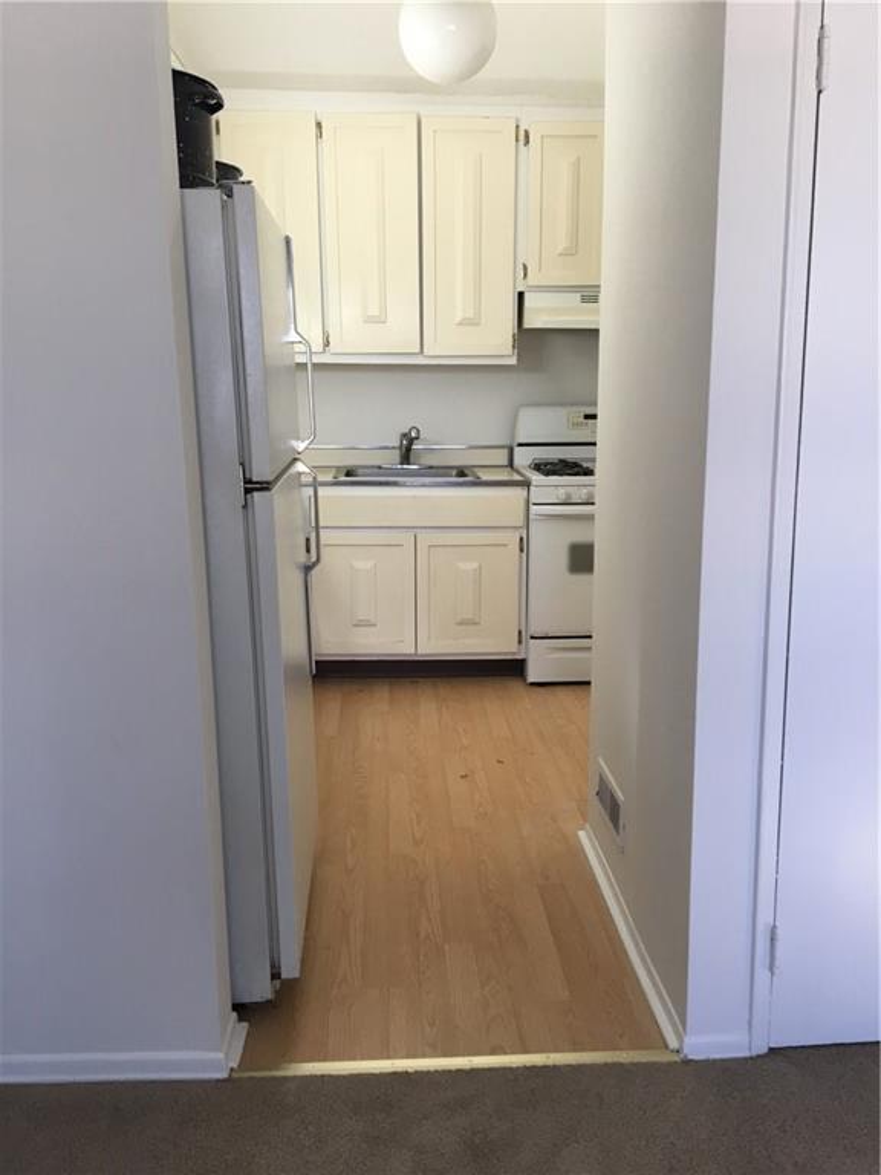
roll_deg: +1.0
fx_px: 984
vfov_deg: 61.7
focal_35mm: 29
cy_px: 588
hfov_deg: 48.2
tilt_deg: -10.7
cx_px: 440
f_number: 2.2
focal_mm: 4.15
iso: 25
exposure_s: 1/40
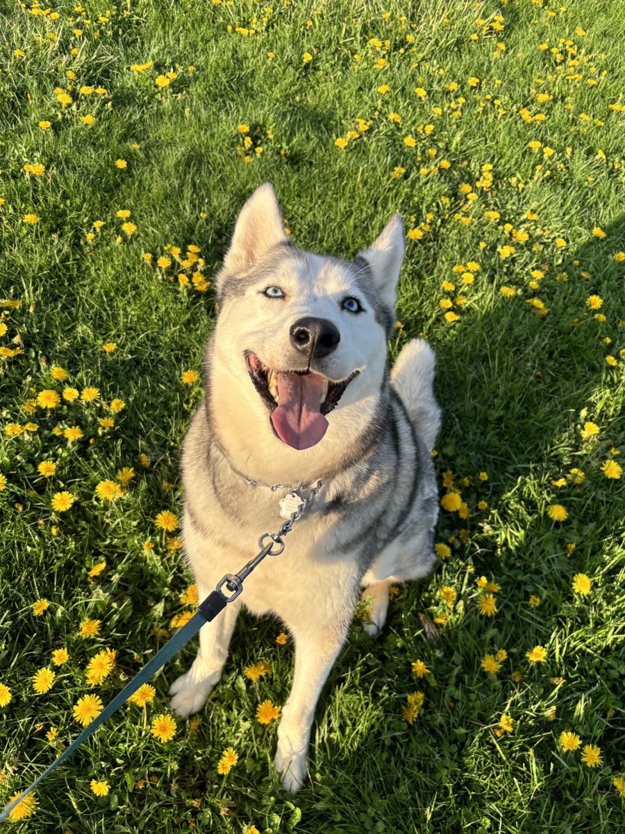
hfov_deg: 49.7
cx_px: 319
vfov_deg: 63.4
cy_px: 430
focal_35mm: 28
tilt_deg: -48.9
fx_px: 674
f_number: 1.6
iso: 50
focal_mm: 5.96
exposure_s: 1/978
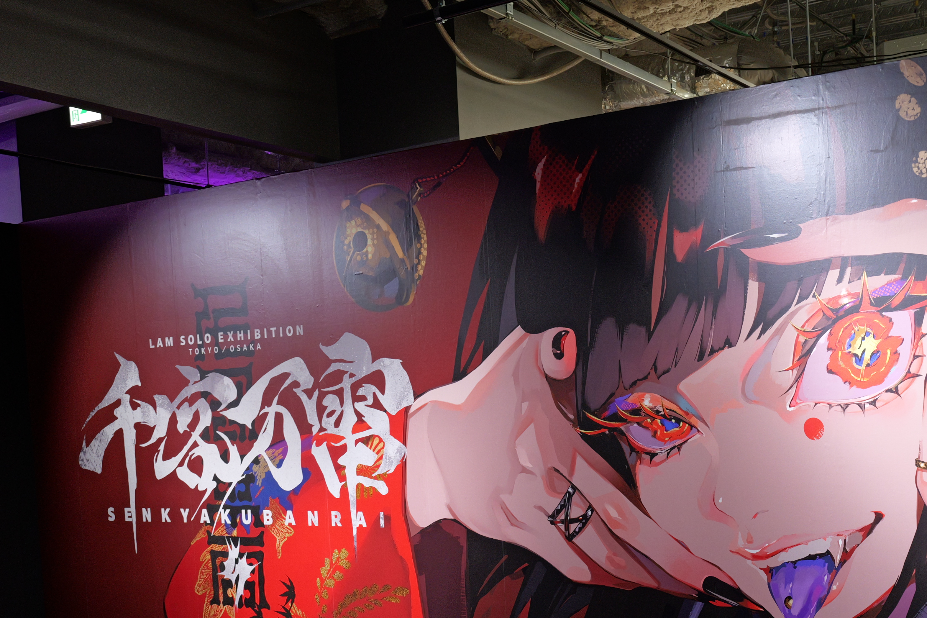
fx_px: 1081
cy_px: 464
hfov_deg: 44.1
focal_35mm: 42
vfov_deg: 31.3
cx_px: 747
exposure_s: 1/20
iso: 1000
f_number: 7.1
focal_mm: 22
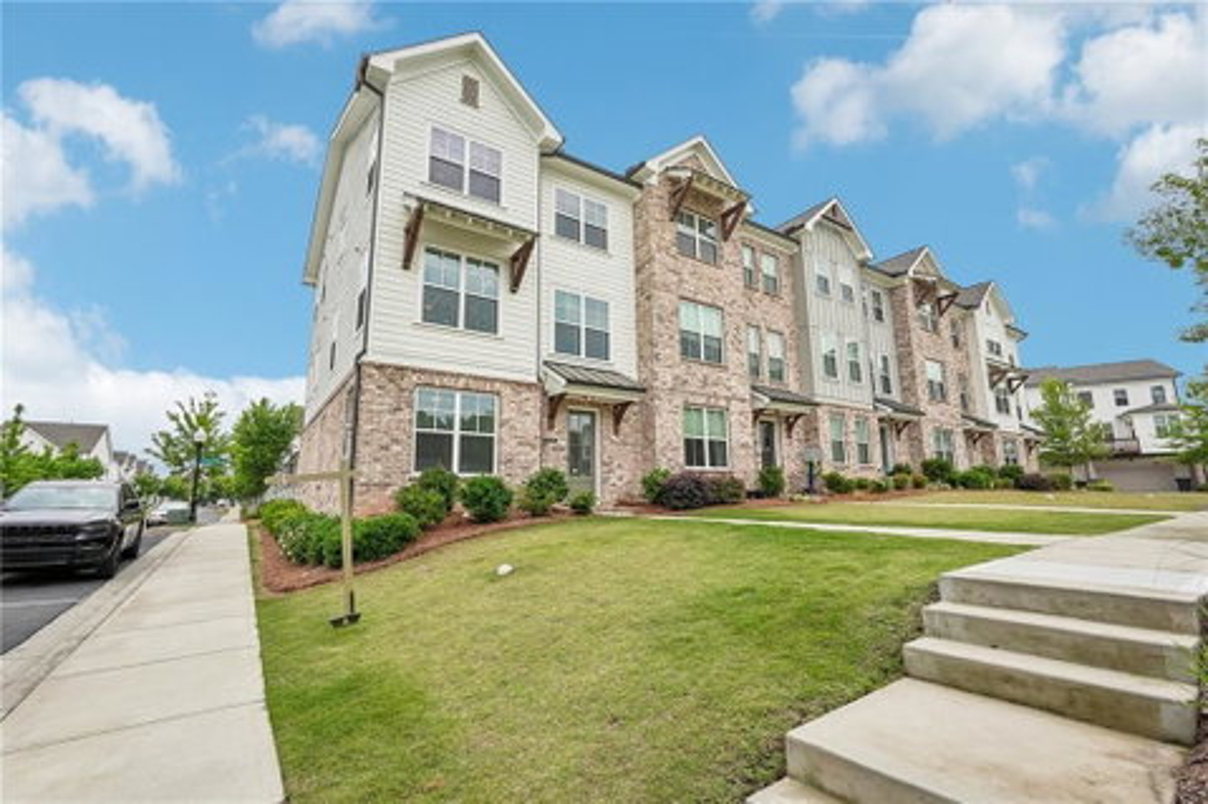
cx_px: 604
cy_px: 402
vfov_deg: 73.7
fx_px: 537
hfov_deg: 96.8
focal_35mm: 16
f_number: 8
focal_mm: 16
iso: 800
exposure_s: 1/2500
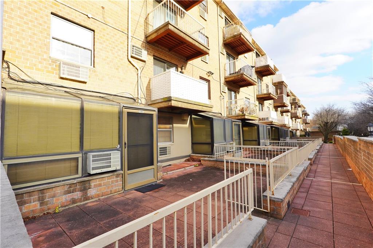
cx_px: 186
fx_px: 171
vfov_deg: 72.0
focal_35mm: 16
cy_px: 124
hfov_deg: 95.0
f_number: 6.3
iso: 100
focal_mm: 11
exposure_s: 1/160
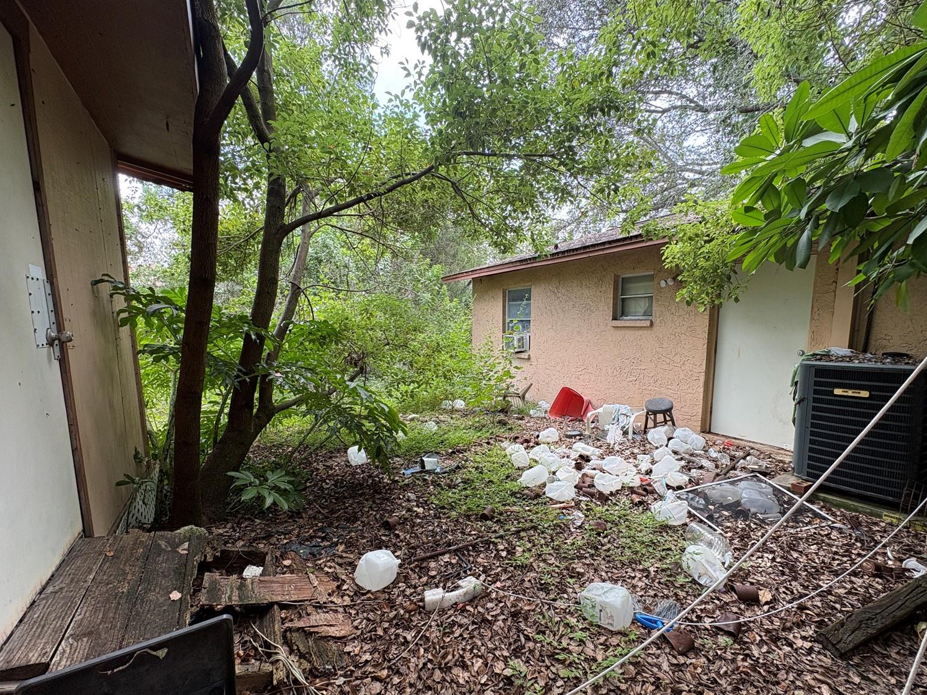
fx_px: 402
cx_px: 491
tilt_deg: -6.0
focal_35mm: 15
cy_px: 372
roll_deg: -0.2
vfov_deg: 81.6
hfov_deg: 98.1
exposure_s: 1/99
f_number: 2.2
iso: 50
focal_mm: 2.22
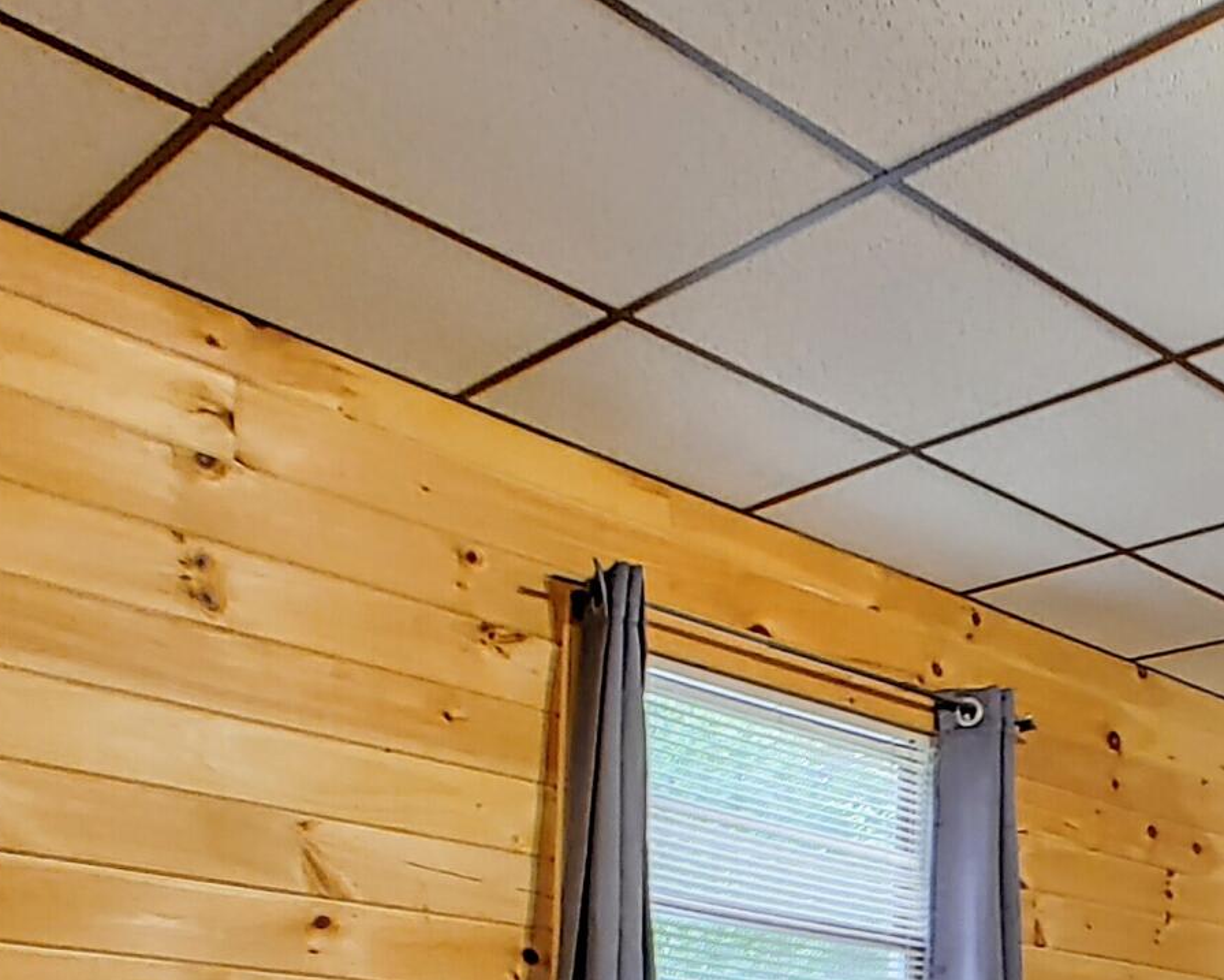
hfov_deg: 35.9
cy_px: 1219
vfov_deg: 26.8
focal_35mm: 49
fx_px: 1775
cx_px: 1089
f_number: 1.9
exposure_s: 1/24
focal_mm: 1.78
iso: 400
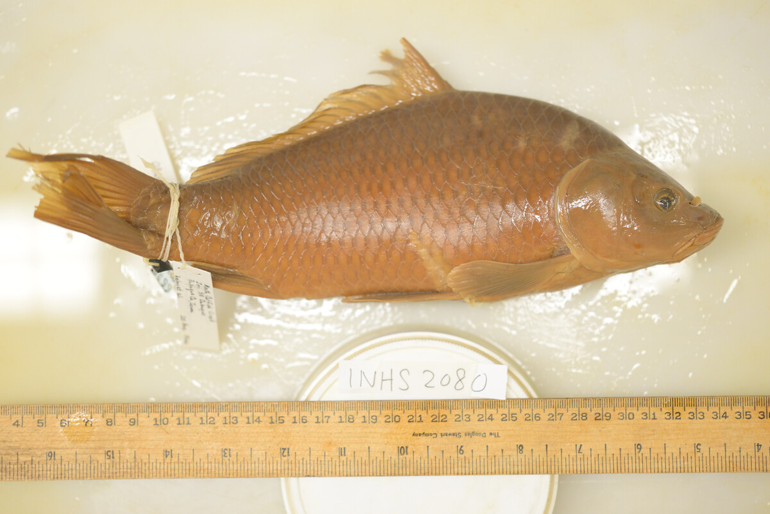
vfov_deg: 22.6
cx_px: 385
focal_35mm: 60
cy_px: 257
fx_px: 1284
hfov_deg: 33.4
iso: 1400
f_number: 3
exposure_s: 1/125
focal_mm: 60
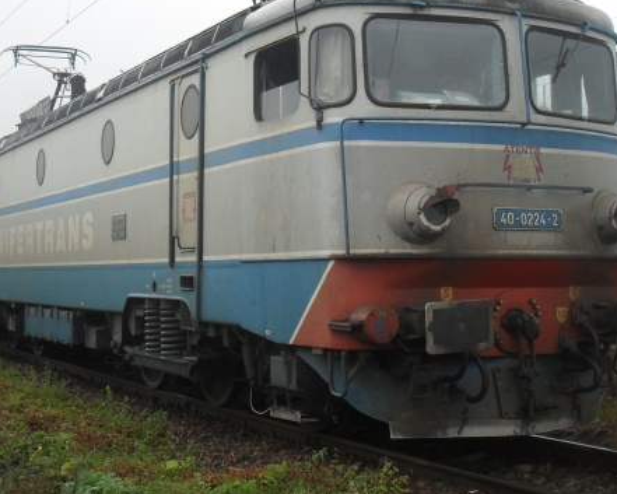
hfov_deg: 30.5
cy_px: 225
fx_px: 1132
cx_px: 334
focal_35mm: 62
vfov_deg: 24.6
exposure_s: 1/180
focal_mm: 6.3
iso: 100
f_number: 3.2
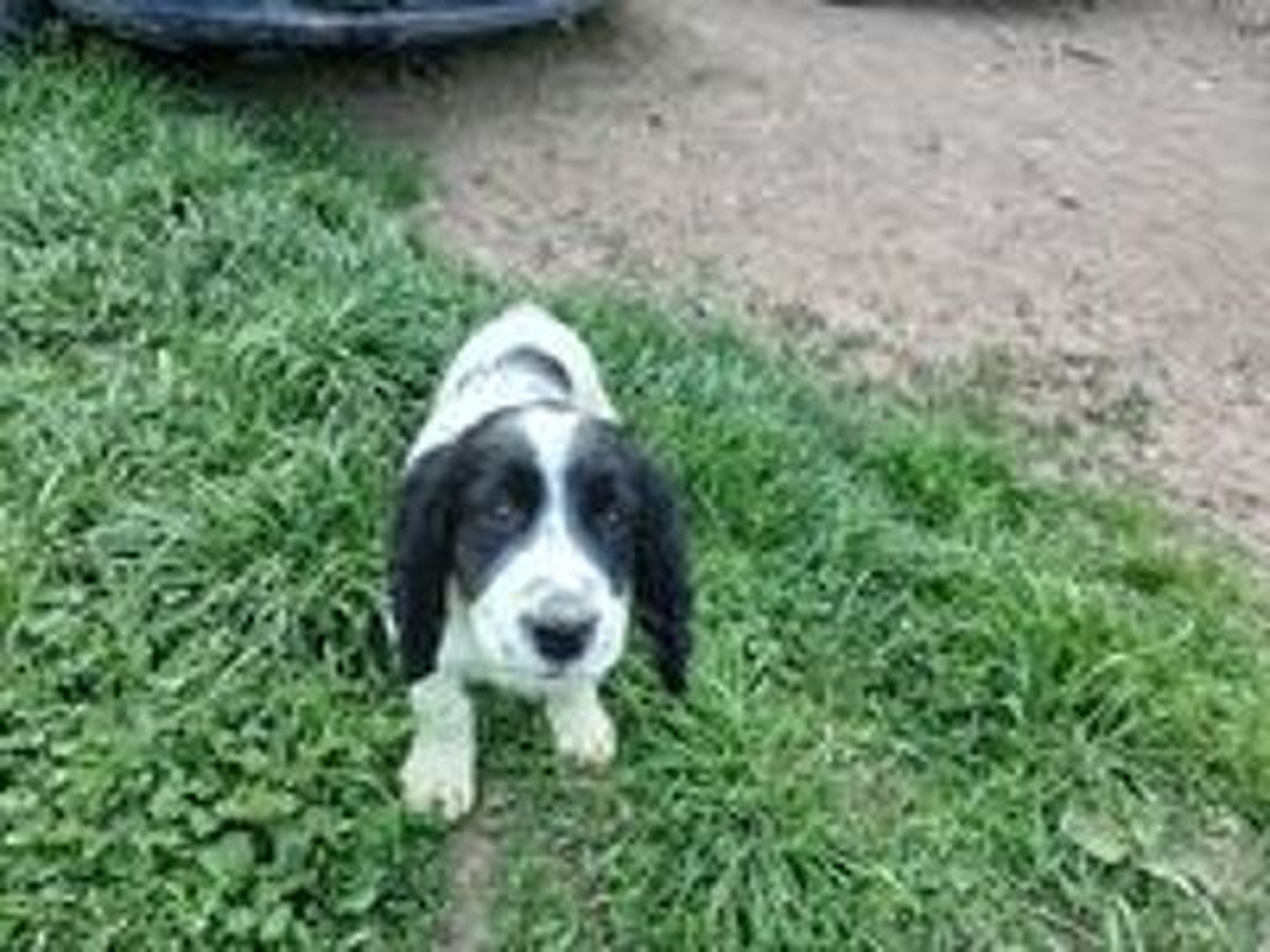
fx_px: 991
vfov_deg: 51.4
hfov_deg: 65.3
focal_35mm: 27
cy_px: 476
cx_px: 635
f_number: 1.8
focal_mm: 3.98
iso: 64
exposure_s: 1/50
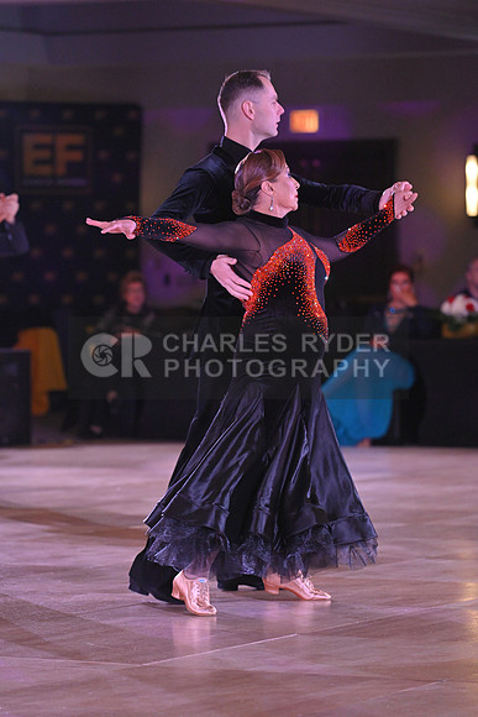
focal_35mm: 175
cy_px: 358
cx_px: 239
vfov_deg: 11.7
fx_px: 3483
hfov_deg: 7.9
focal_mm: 175
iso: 3200
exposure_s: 1/320
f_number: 5
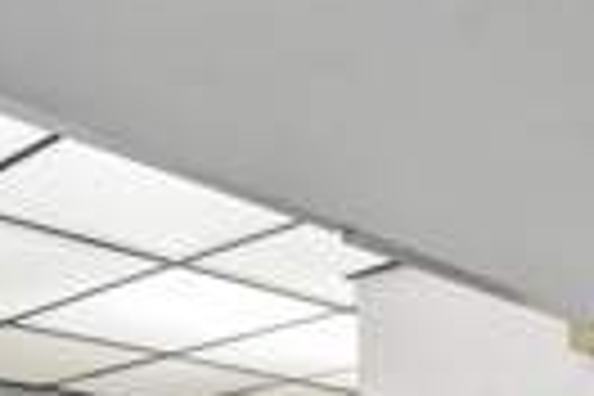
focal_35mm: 58
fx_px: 957
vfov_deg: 19.7
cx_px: 22
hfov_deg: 32.2
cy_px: 623
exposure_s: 1/250
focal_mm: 16
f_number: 8
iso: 5000
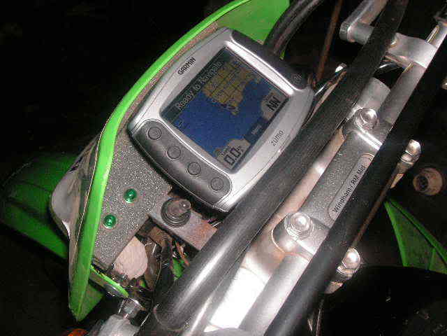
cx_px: 224
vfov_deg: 37.7
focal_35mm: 38
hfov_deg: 49.0
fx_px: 491
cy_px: 168
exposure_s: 1/45
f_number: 6.6
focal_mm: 6.3
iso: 160
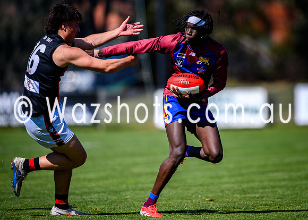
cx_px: 202
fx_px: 5663
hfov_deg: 3.1
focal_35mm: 648
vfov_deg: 2.2
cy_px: 92
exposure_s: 1/2500
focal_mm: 500
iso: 160
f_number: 4
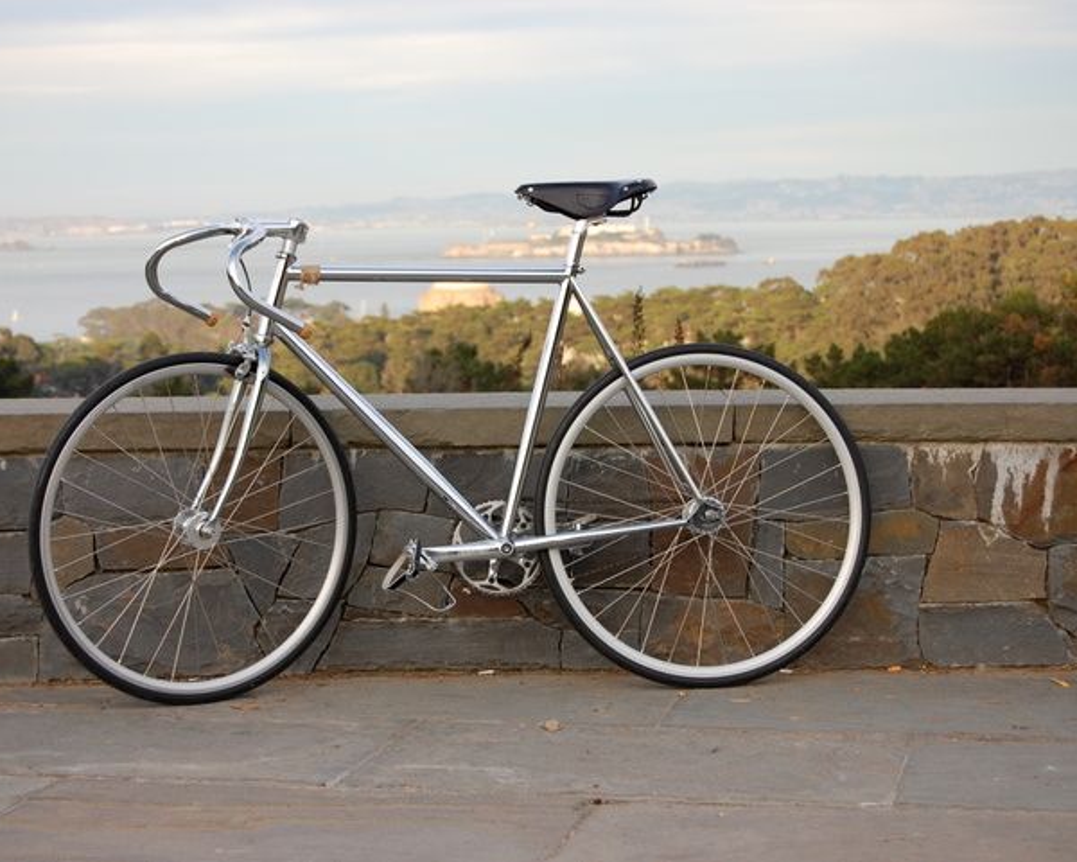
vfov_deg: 18.1
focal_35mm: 85
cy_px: 431
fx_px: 2709
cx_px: 478
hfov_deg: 22.5
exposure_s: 1/125
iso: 200
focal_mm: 50
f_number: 6.3
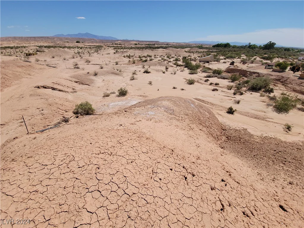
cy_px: 114
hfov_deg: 106.2
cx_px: 152
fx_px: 114
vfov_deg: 89.9
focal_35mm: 13
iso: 50
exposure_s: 1/2882
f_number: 2.2
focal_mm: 2.2
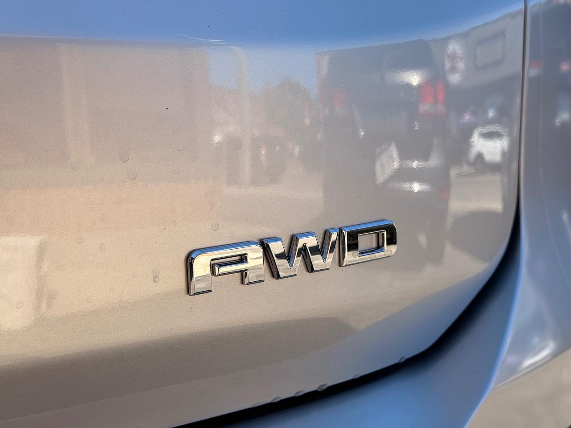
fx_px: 792
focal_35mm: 48
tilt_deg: -6.2
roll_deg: -1.0
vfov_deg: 30.3
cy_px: 214
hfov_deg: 39.7
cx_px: 286
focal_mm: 6.76
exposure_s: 1/1883
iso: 64
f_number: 1.78
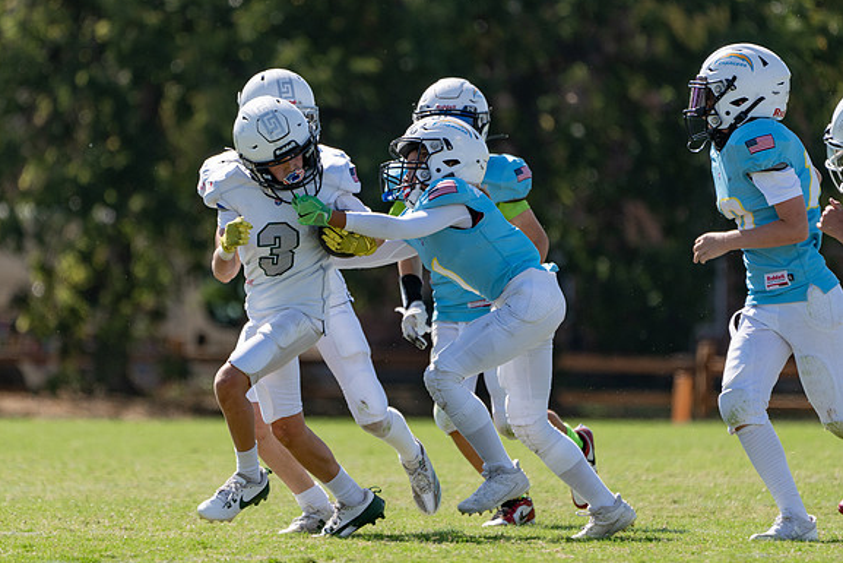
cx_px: 370
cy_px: 263
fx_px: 13280
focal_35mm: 567
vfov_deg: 2.4
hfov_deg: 3.6
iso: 200
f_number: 5.6
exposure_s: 1/1000
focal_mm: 400
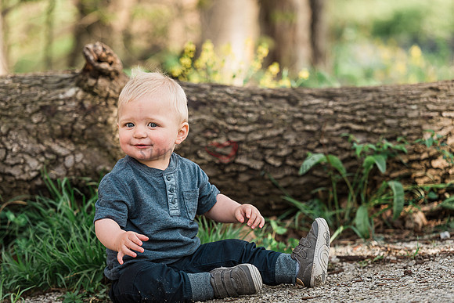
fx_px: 2081
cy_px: 152
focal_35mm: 165
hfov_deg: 12.4
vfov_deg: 8.3
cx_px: 227
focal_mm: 165
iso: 400
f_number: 3.2
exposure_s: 1/500
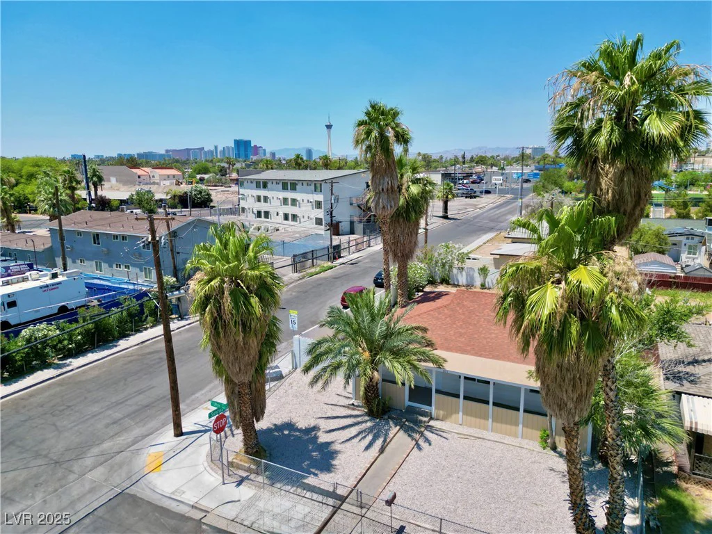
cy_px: 267
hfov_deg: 71.6
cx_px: 356
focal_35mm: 24
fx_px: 494
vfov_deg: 56.8
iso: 120
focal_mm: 6.72
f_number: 1.7
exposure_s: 1/3200
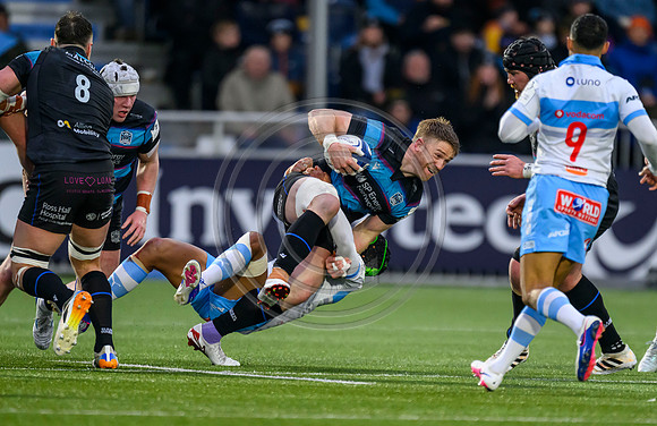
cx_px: 358
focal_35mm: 774
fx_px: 13999
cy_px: 246
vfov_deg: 1.7
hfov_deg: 2.7
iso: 4000
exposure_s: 1/1600
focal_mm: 560
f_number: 4
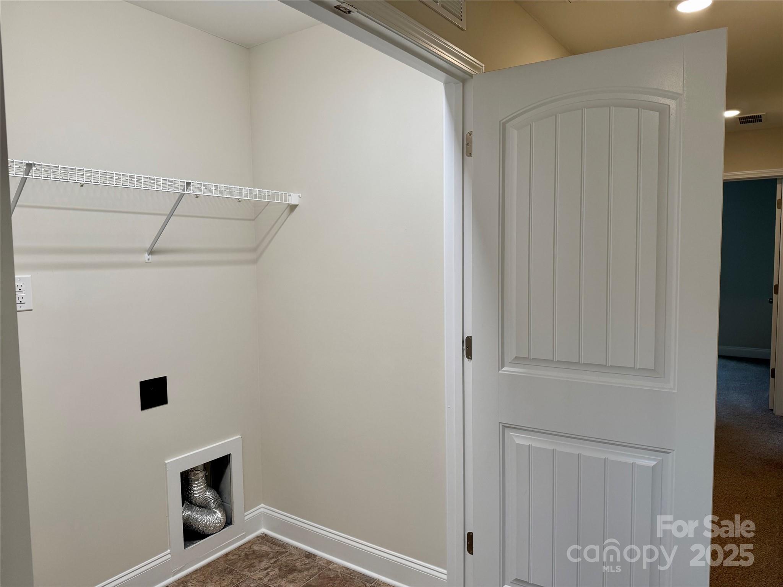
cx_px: 392
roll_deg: +0.3
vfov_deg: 56.8
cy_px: 294
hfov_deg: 71.6
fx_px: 543
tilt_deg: -4.0
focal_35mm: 24
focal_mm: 6.76
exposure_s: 1/120
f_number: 1.78
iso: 100
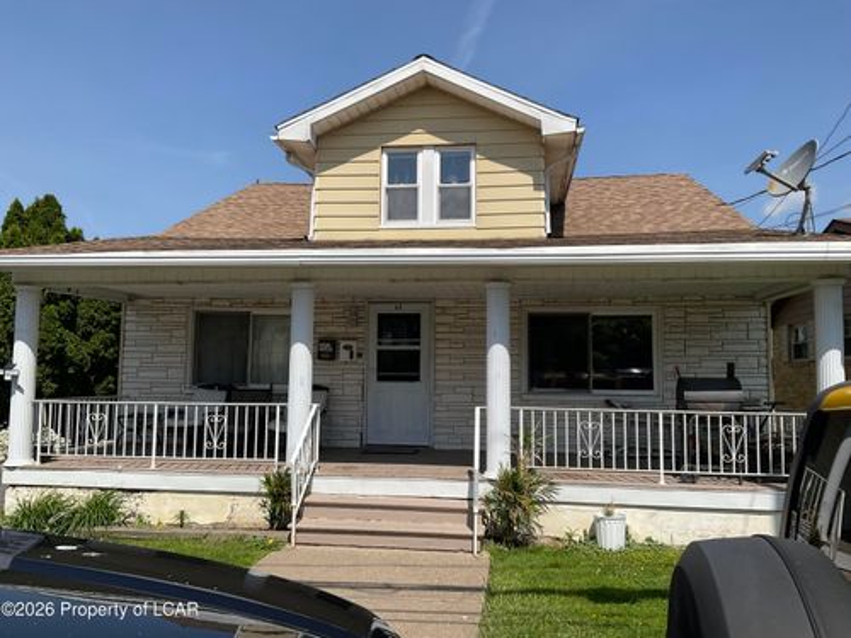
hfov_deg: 61.7
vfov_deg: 48.2
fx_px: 713
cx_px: 426
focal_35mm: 29
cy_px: 319
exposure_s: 1/2801
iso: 16
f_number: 1.8
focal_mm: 3
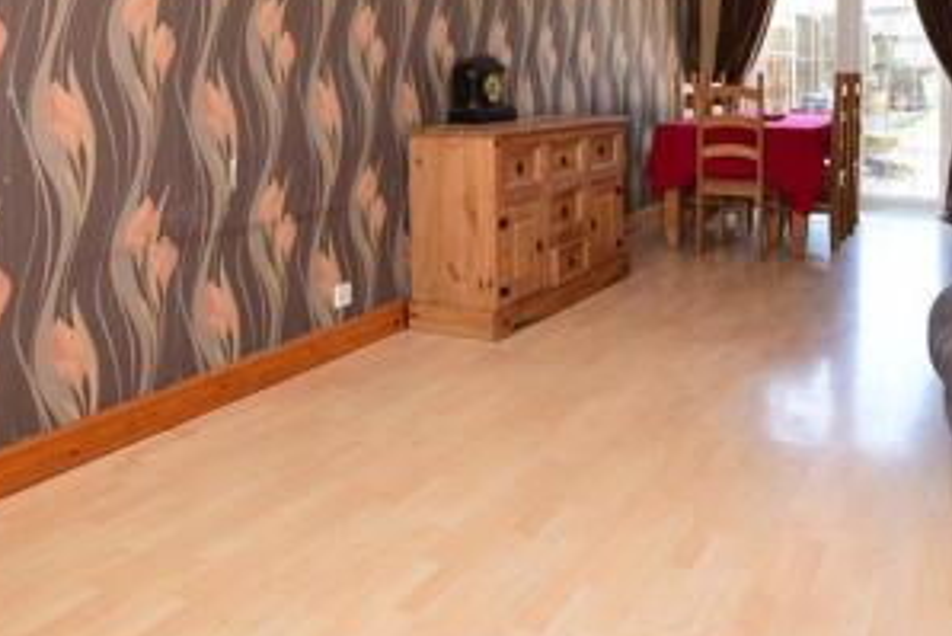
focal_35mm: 33
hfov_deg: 56.6
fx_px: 873
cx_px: 591
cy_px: 91
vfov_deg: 37.9
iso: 400
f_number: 8
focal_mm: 10
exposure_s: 1/25
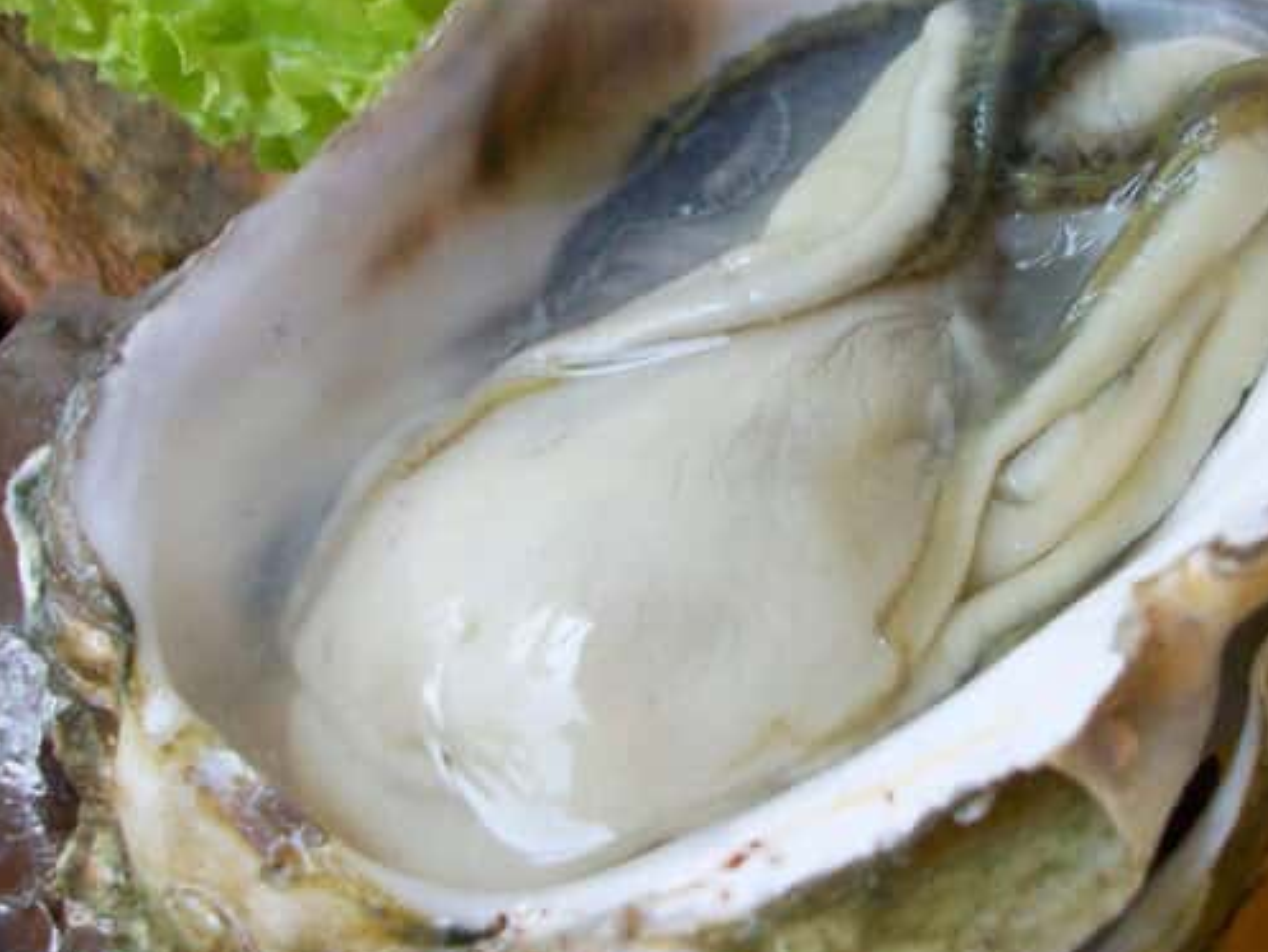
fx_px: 2565
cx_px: 954
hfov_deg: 27.4
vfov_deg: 21.0
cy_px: 419
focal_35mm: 70
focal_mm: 5.7
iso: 80
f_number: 2.8
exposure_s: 1/203
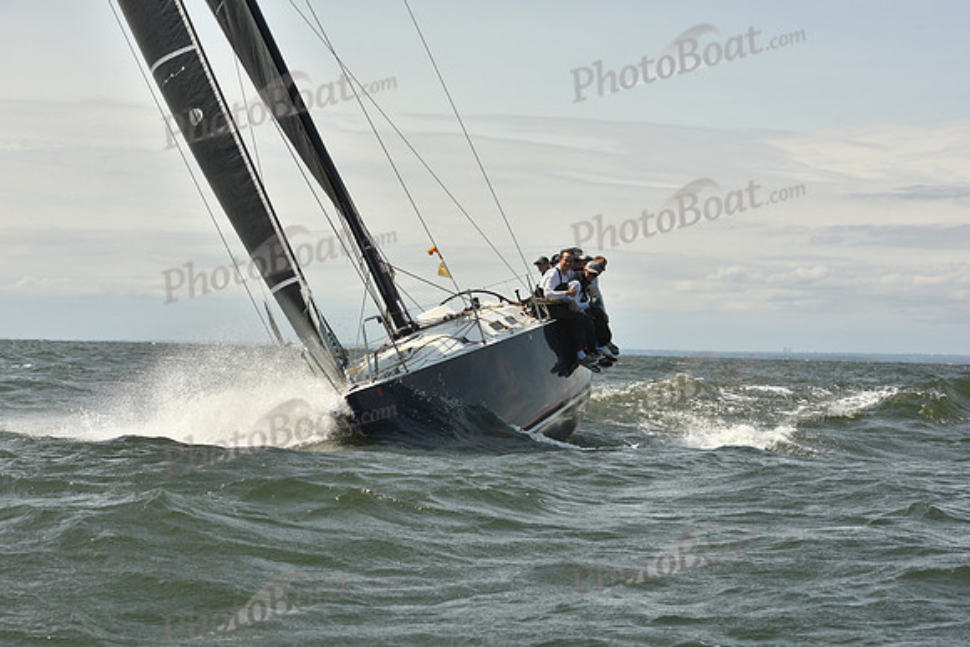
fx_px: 2318
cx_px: 485
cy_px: 324
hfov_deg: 23.6
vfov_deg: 15.9
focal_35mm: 86
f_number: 10
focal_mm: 86
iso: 250
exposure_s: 1/800
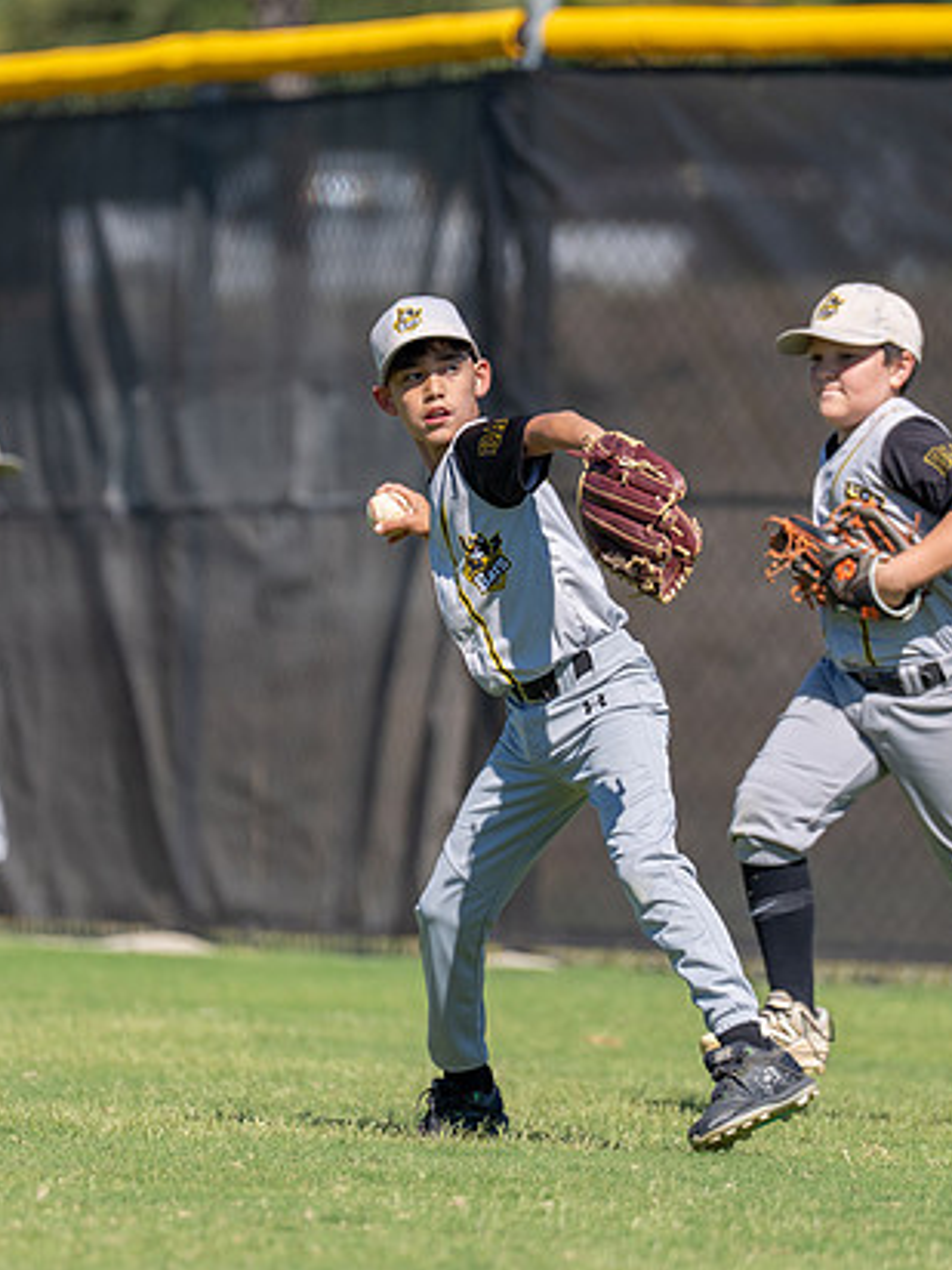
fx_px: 15988
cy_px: 564
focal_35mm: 436
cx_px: 532
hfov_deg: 3.4
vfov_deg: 4.5
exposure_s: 1/2500
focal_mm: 200
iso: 100
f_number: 2.8
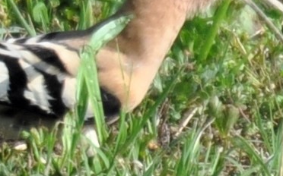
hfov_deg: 0.7
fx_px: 23432
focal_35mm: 3040
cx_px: 67
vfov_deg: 0.4
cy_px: 50
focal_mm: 600
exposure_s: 1/400
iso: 200
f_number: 6.3
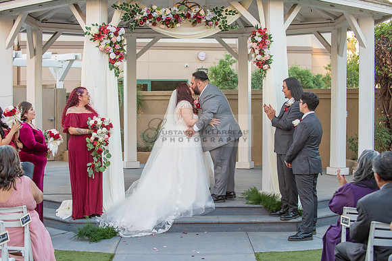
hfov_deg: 28.8
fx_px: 762
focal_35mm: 70
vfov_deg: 19.5
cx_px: 196
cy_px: 130
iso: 800
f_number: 4
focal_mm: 70
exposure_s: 1/320
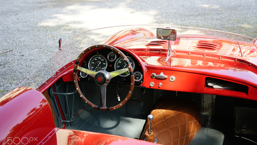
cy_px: 75
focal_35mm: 53
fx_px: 361
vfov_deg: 22.6
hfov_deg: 39.2
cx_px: 127
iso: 100
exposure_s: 1/80
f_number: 5
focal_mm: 50
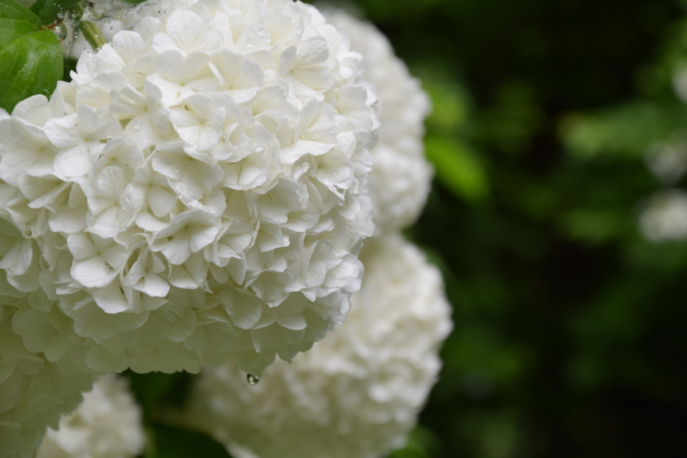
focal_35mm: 129
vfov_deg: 10.6
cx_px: 344
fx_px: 2462
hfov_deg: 15.9
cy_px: 229
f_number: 8
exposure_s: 1/250
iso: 200
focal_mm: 86
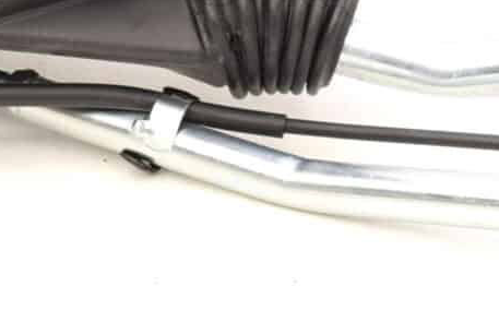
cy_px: -40
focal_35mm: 121
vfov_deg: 11.2
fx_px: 1679
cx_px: 188
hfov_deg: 16.9
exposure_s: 1/100
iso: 400
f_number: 5
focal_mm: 18
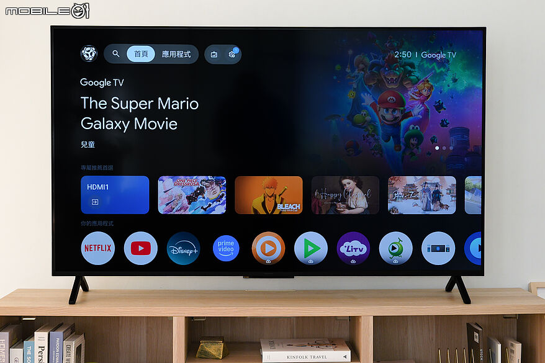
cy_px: 182
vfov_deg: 21.6
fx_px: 954
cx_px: 272
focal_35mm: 63
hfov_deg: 31.9
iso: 100
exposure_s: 1/200
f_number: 2.8
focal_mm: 42
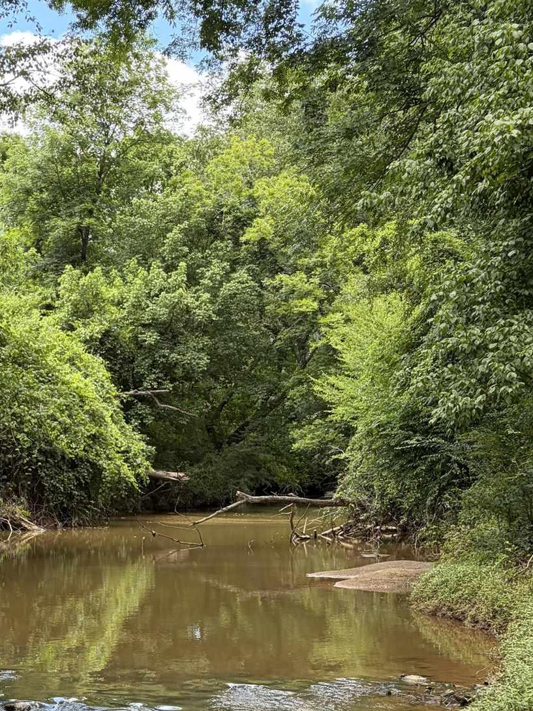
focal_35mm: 55
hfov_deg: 25.4
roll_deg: +0.7
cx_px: 15
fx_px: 1129
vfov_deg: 34.5
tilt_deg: -0.9
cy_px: 498
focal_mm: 5.96
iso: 50
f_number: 1.6
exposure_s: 1/259
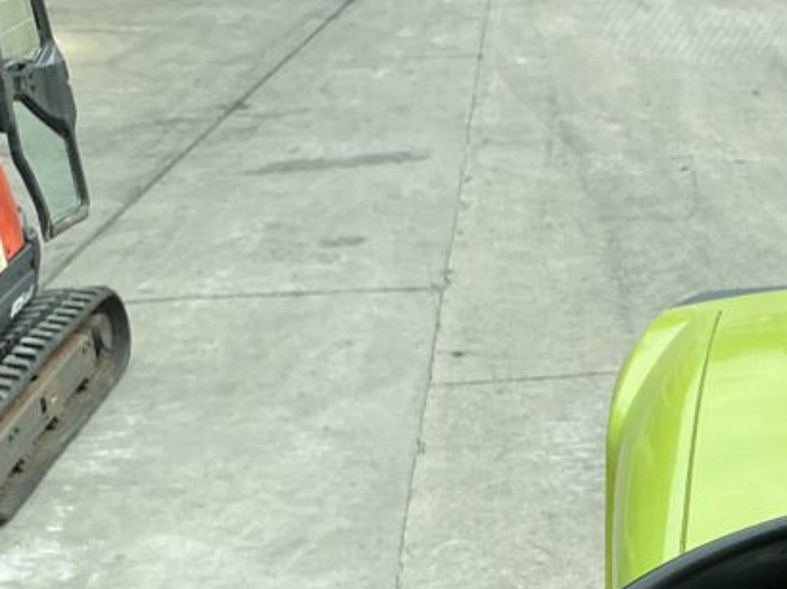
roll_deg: -1.8
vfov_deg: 20.2
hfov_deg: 24.9
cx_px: 964
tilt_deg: -29.7
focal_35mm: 70
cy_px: 616
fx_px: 1591
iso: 25
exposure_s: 1/719
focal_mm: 3
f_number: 1.8
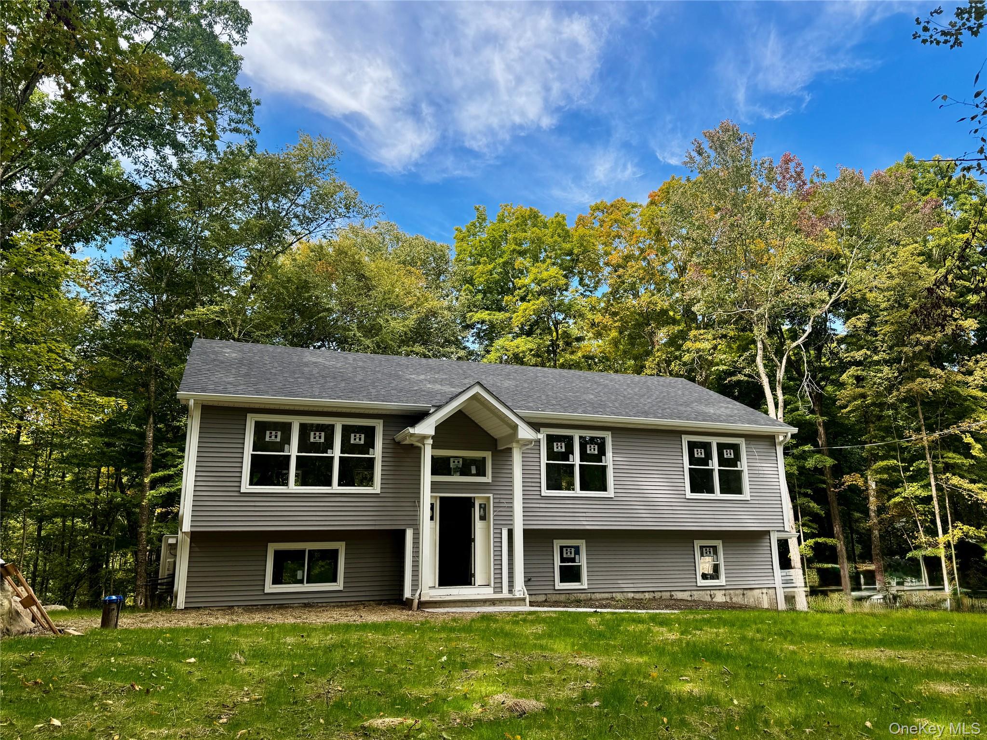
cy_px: 370
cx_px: 494
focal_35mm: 24
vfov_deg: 56.8
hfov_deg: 71.6
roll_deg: +2.4
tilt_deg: +13.8
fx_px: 684
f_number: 1.78
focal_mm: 6.76
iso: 80
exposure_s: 1/1042
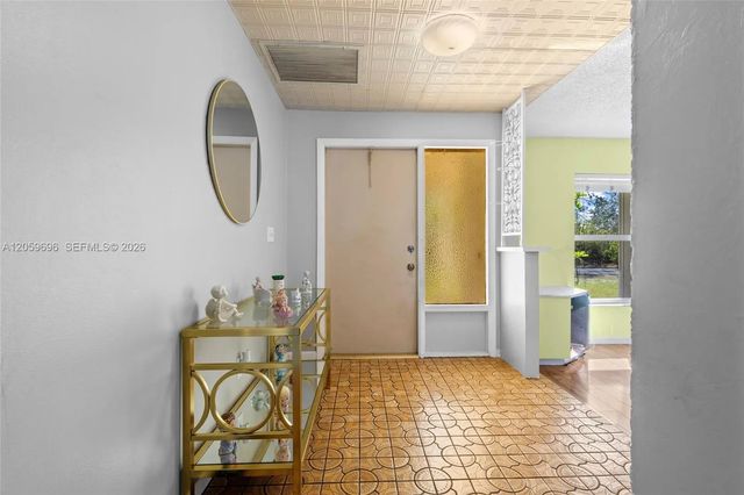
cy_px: 248
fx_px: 330
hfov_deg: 96.8
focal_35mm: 16
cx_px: 372
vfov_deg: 73.7
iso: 100
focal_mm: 16
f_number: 8
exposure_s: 1/2.5
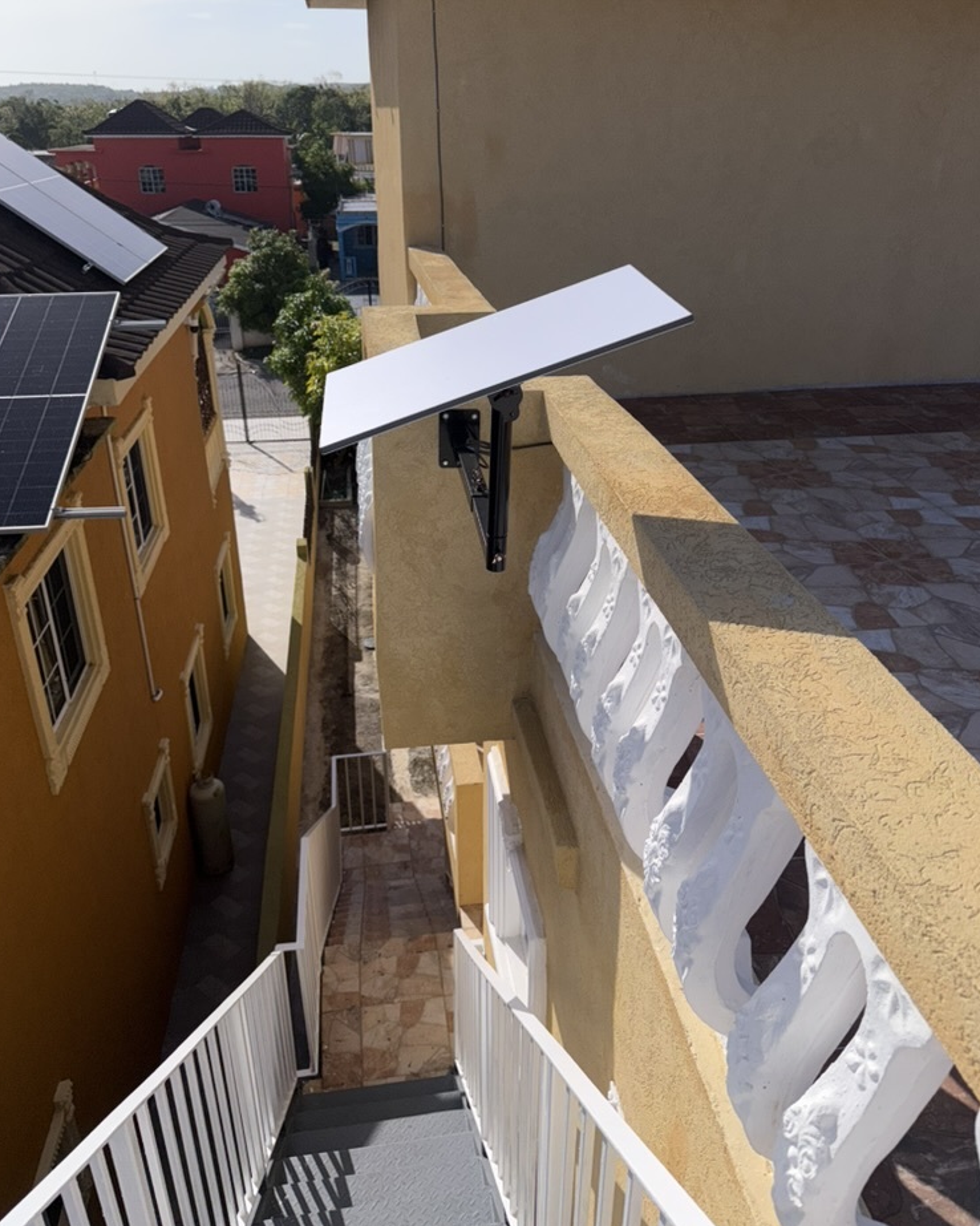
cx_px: 495
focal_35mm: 26
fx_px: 943
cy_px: 553
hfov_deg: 54.9
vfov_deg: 65.9
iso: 50
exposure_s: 1/15625
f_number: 1.78
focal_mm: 6.76
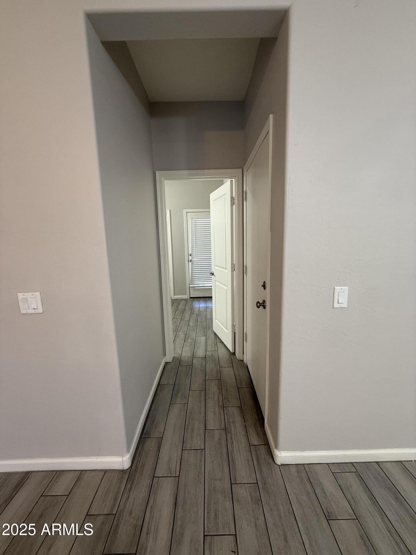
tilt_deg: -8.5
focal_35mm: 14
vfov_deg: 102.1
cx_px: 208
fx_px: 224
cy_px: 278
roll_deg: +1.2
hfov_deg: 85.7
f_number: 2.2
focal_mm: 2.22
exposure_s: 1/60
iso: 160
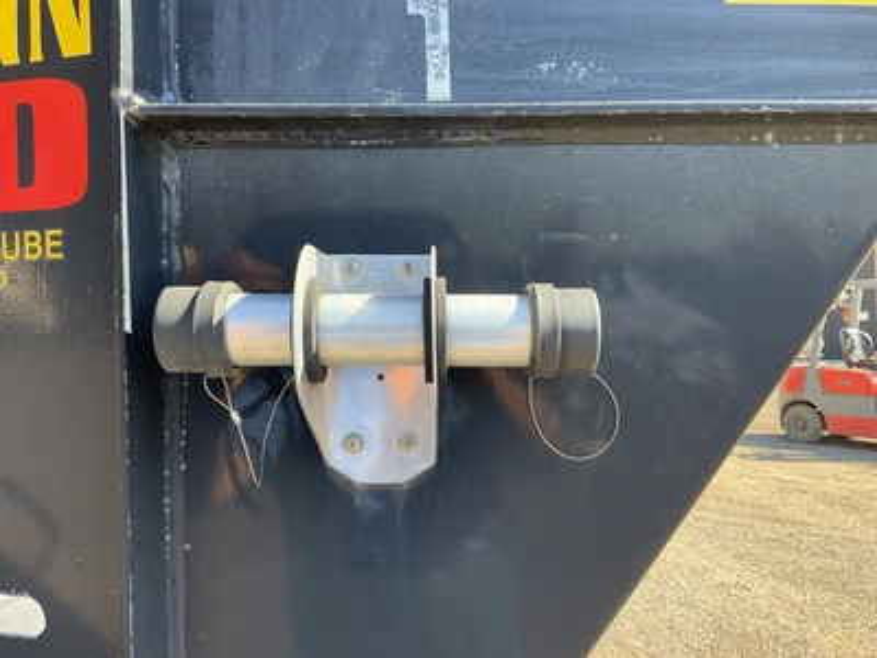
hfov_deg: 61.7
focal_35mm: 29
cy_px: 329
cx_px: 438
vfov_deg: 48.2
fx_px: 735
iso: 25
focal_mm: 3
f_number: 1.8
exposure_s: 1/172
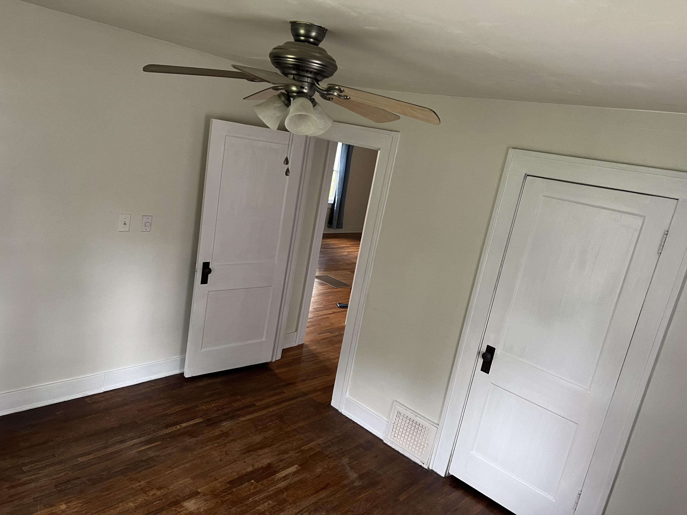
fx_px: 516
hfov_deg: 67.3
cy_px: 258
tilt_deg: -14.0
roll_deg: -10.9
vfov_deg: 53.1
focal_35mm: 26
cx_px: 344
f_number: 1.5
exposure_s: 1/60
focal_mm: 5.7
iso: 160
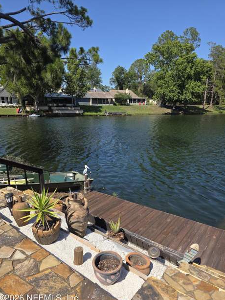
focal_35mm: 24
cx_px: 114
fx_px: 208
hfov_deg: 56.8
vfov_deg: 71.6
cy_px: 156
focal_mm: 6.3
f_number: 1.7
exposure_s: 1/732
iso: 12
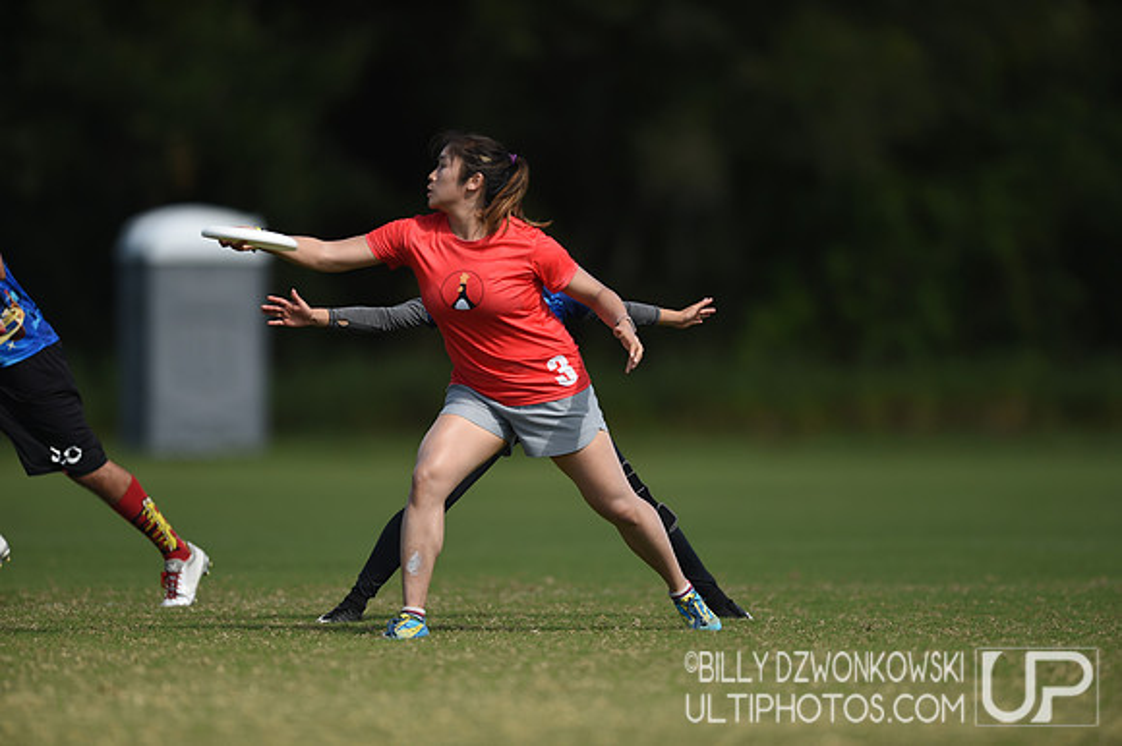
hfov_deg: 5.2
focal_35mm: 400
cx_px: 561
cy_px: 373
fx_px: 12459
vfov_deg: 3.4
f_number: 2.8
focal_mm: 400
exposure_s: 1/2000
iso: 100
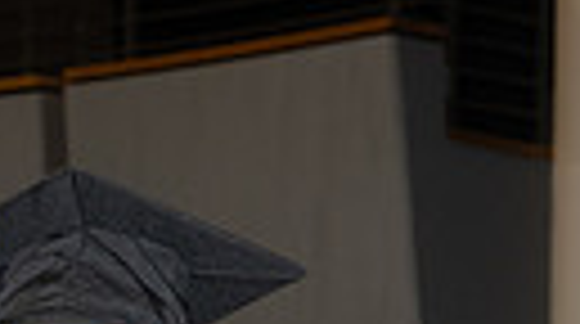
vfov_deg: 4.4
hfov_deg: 8.0
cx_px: 221
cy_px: 864
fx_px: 4129
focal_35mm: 269
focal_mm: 49
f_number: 5.6
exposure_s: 1/80
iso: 640
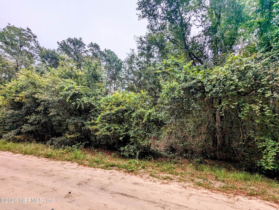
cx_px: 140
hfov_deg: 94.4
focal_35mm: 16
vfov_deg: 78.2
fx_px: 129
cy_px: 105
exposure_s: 1/500
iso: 52
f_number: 2.2
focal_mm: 2.35
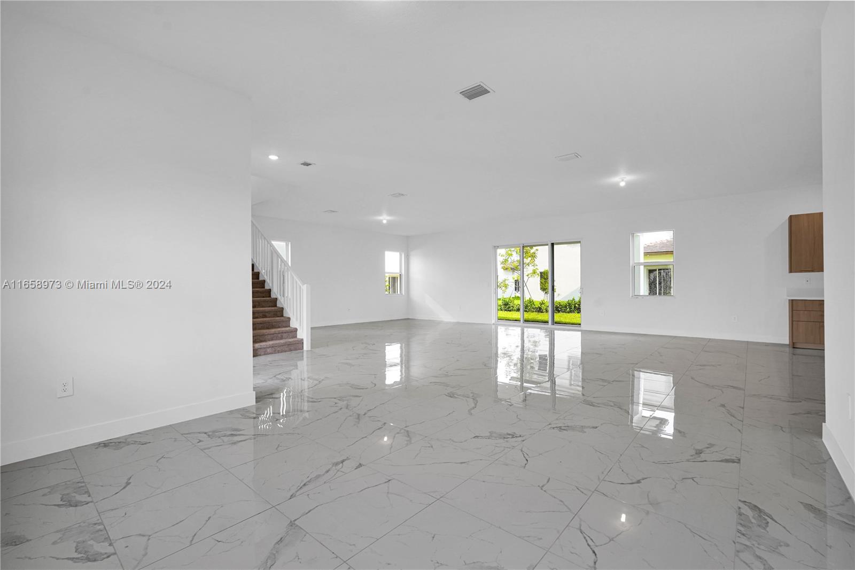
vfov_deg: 73.7
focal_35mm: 16
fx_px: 380
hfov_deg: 96.7
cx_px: 428
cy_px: 285
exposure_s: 1/40
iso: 200
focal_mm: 16
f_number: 8
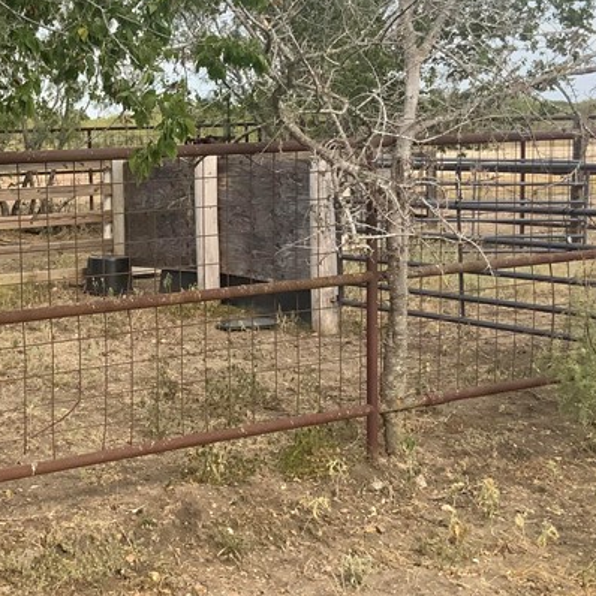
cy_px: 246
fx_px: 1286
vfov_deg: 26.1
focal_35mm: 66
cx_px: 109
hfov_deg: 25.6
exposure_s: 1/728
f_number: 1.8
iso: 16
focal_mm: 3
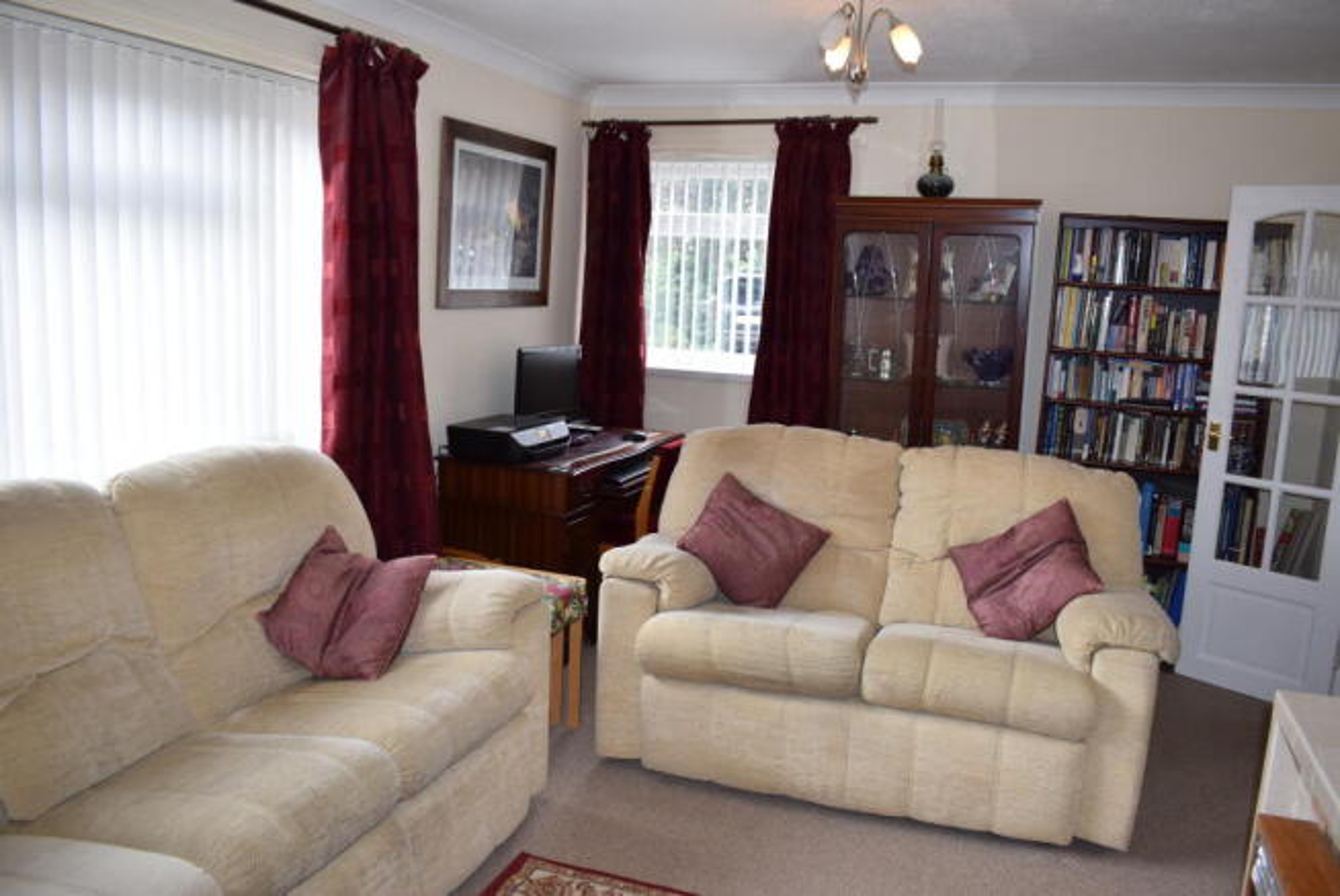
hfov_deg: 67.3
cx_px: 670
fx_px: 1006
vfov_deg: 48.0
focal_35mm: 27
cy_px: 448
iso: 800
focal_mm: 18
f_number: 5
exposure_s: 1/160
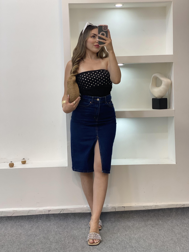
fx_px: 379
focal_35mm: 52
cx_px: 94
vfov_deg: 36.8
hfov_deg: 28.0
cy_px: 126
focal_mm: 6
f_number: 2
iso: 80
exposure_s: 1/100
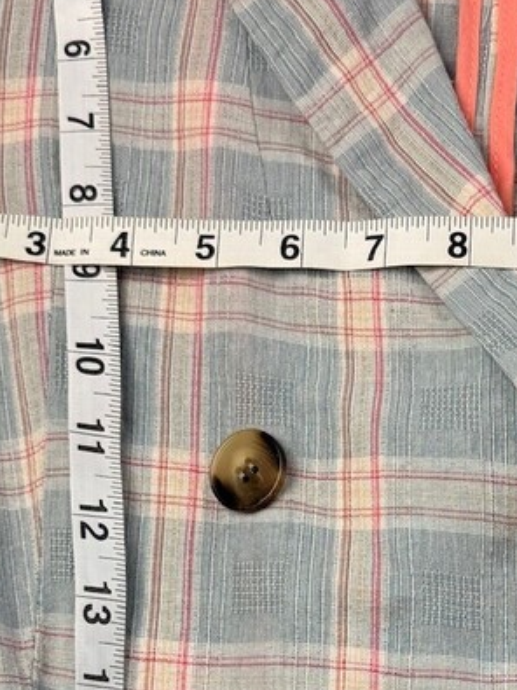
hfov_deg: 17.8
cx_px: 508
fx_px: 1614
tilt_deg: -64.0
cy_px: 680
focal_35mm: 81
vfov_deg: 23.2
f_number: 1.78
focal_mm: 6.76
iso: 50
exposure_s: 1/147
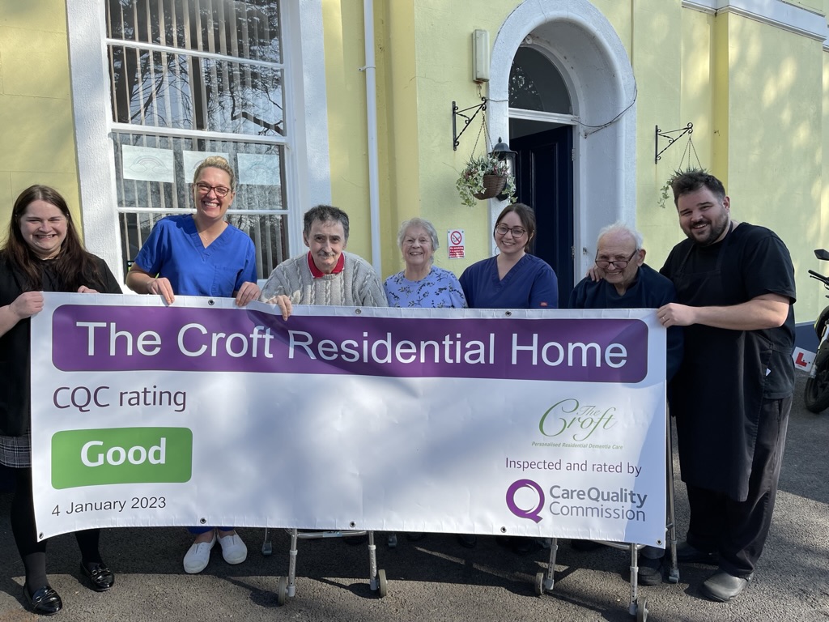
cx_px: 414
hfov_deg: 67.3
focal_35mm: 26
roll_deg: +1.9
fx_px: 623
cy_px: 311
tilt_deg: -5.9
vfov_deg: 53.1
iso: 32
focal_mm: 5.1
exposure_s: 1/1767
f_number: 1.6
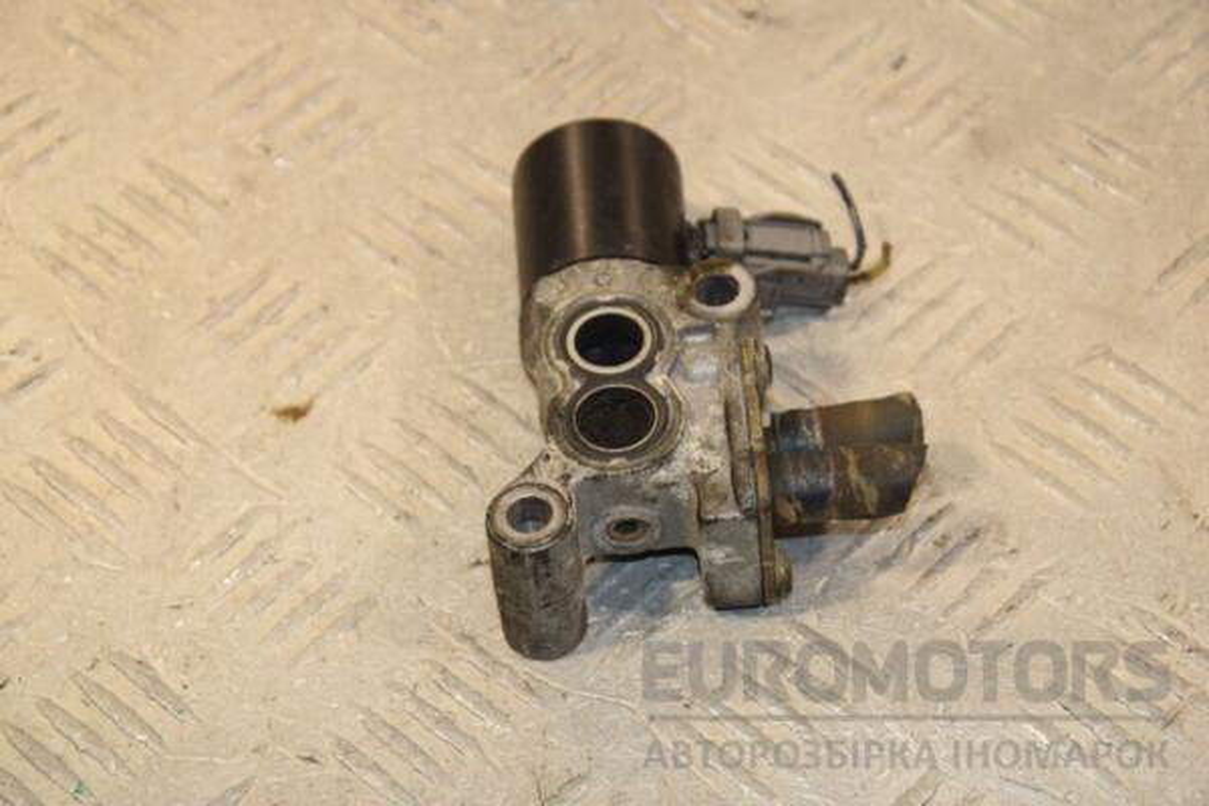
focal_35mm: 120
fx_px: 4030
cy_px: 403
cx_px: 604
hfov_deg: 17.1
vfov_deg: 11.4
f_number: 8
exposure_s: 1/200
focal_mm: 80
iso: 800
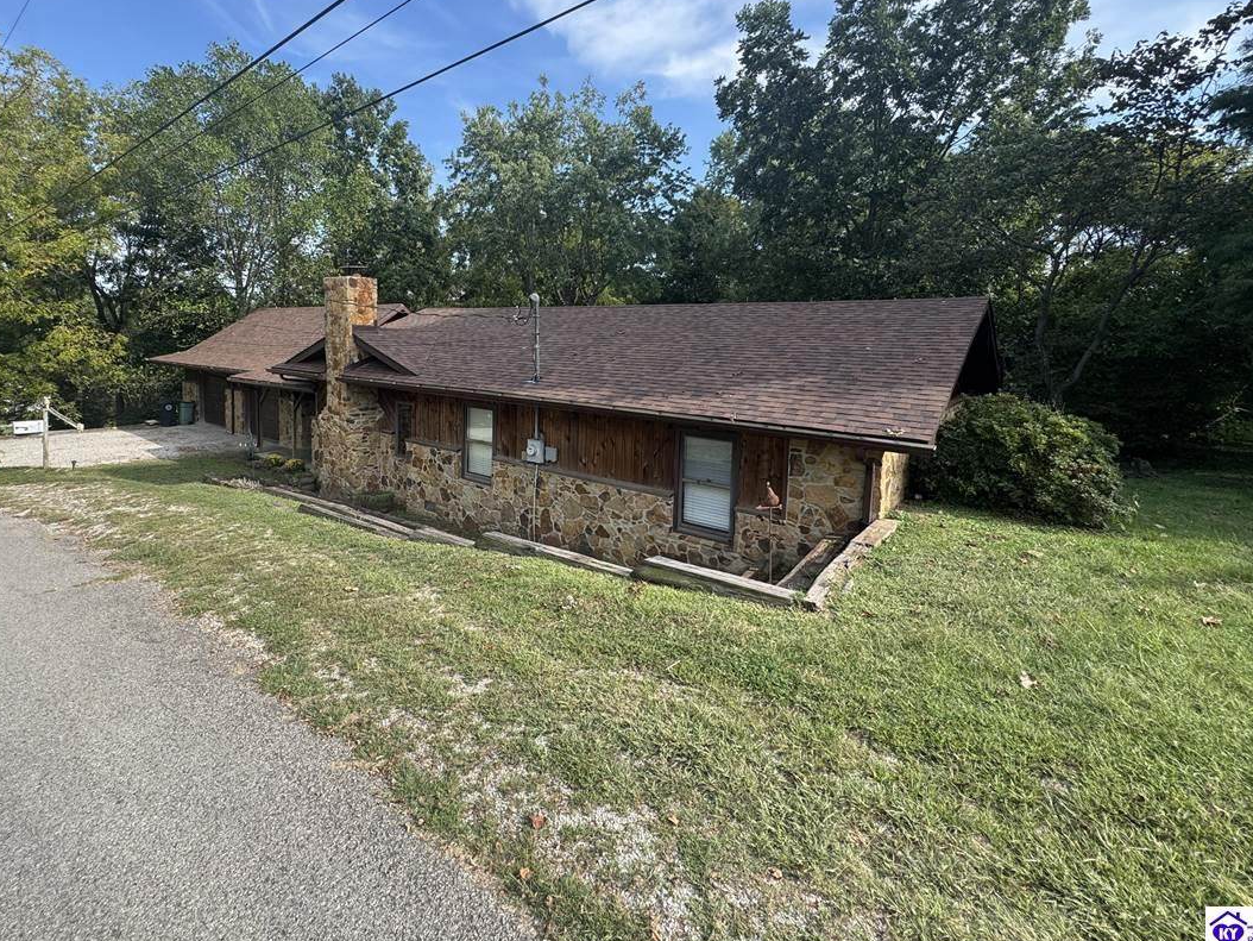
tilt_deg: -5.7
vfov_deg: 74.1
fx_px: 615
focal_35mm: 17
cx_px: 540
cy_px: 383
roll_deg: -1.3
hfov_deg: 90.5
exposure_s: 1/421
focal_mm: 2.22
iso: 40
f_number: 2.2
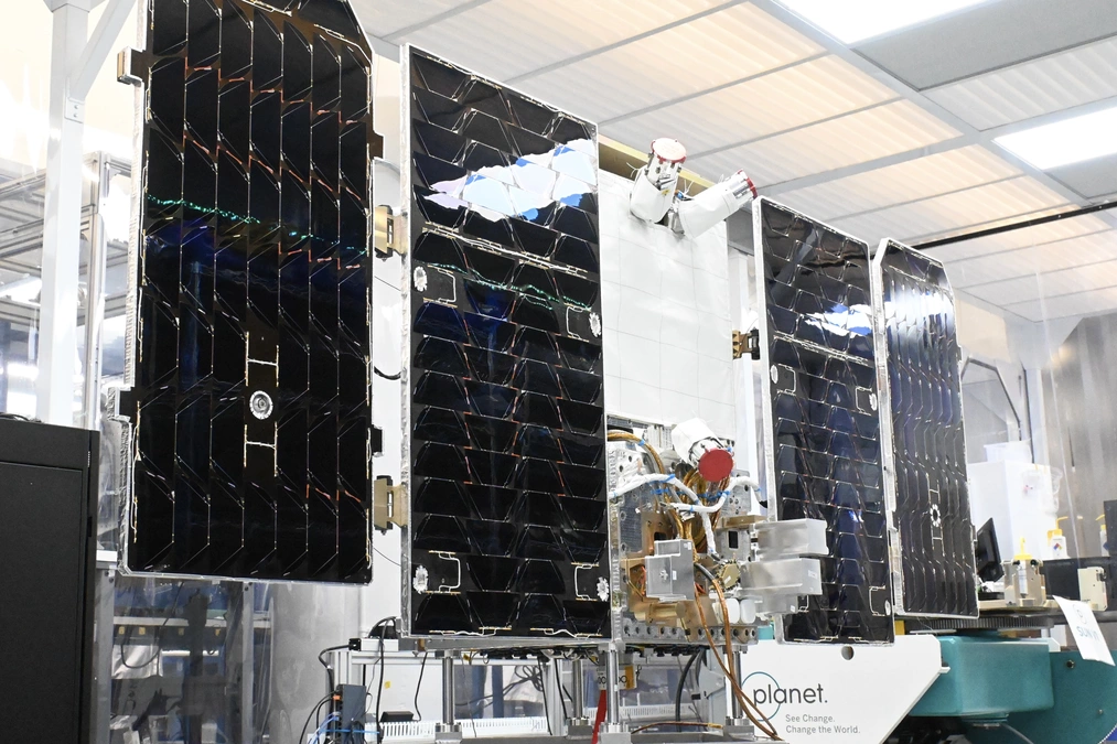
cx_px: 558
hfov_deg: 48.7
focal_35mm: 40
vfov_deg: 33.6
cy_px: 372
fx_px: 1233
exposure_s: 1/320
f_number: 7.1
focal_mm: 26.5
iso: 12800
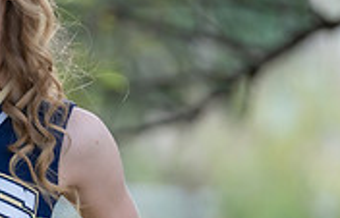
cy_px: 201
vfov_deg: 2.2
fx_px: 5612
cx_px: -39
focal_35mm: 601
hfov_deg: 3.5
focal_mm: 178
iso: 200
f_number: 2.8
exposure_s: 1/320
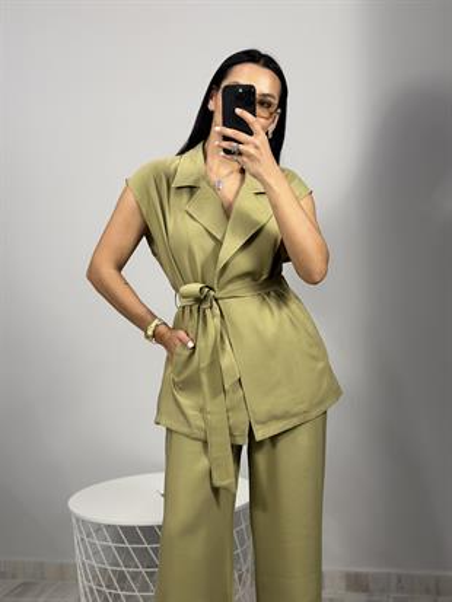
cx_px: 226
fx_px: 835
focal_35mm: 48
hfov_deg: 30.3
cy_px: 301
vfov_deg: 39.6
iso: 100
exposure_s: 1/100
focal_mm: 6.86
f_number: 1.78
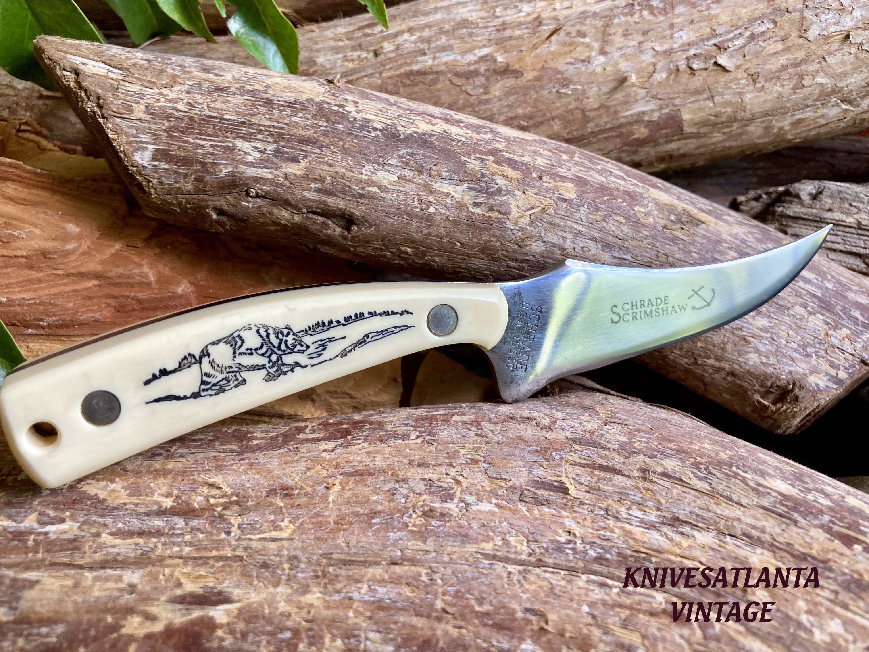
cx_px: 420
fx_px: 728
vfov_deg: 48.2
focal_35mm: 29
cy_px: 316
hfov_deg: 61.6
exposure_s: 1/81
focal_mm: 3.99
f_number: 1.8
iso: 80
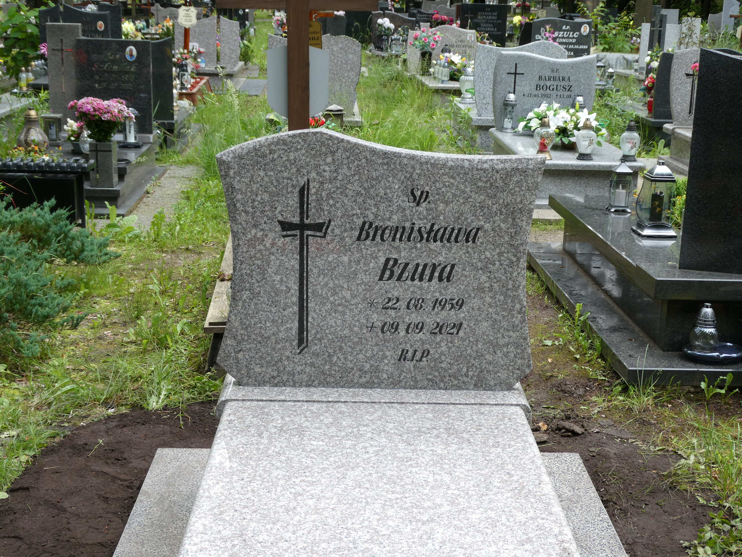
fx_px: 1072
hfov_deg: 38.2
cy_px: 278
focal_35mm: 50
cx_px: 371
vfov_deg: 29.1
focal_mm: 9
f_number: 4.1
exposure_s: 1/80
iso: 80
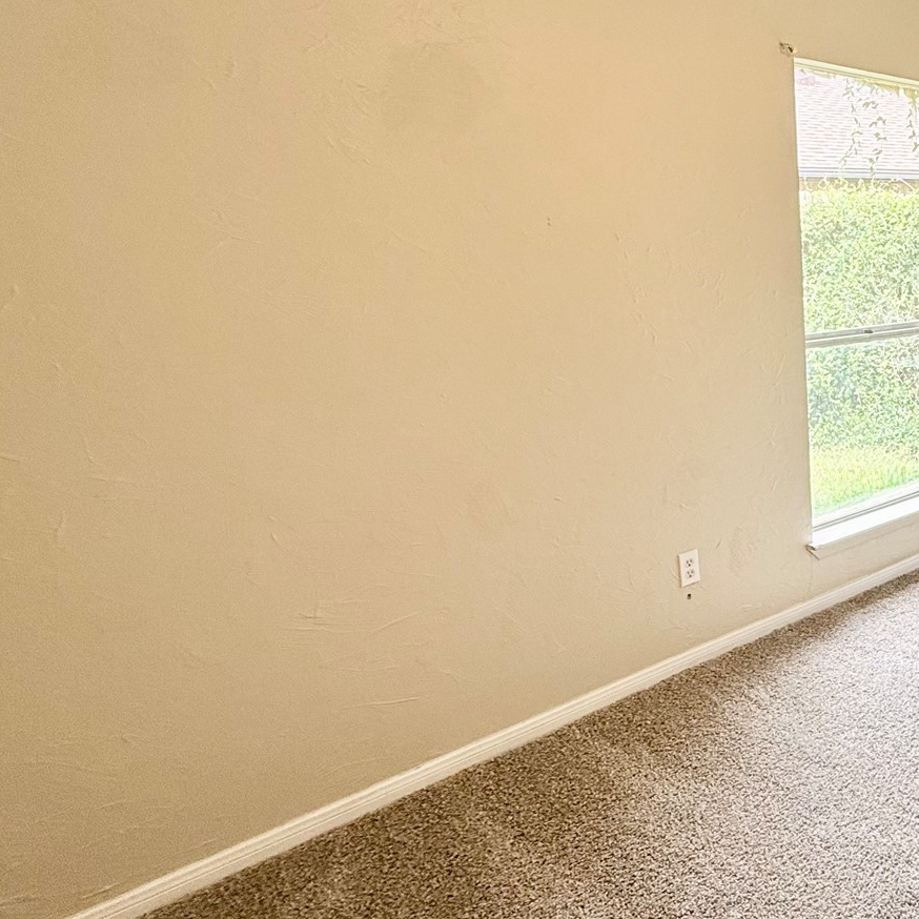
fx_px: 871
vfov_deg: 55.3
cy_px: 373
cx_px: 1032
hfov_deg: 42.5
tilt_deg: -10.3
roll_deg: -0.5
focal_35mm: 29
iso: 50
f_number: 2.2
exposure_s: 1/99
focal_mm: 2.22
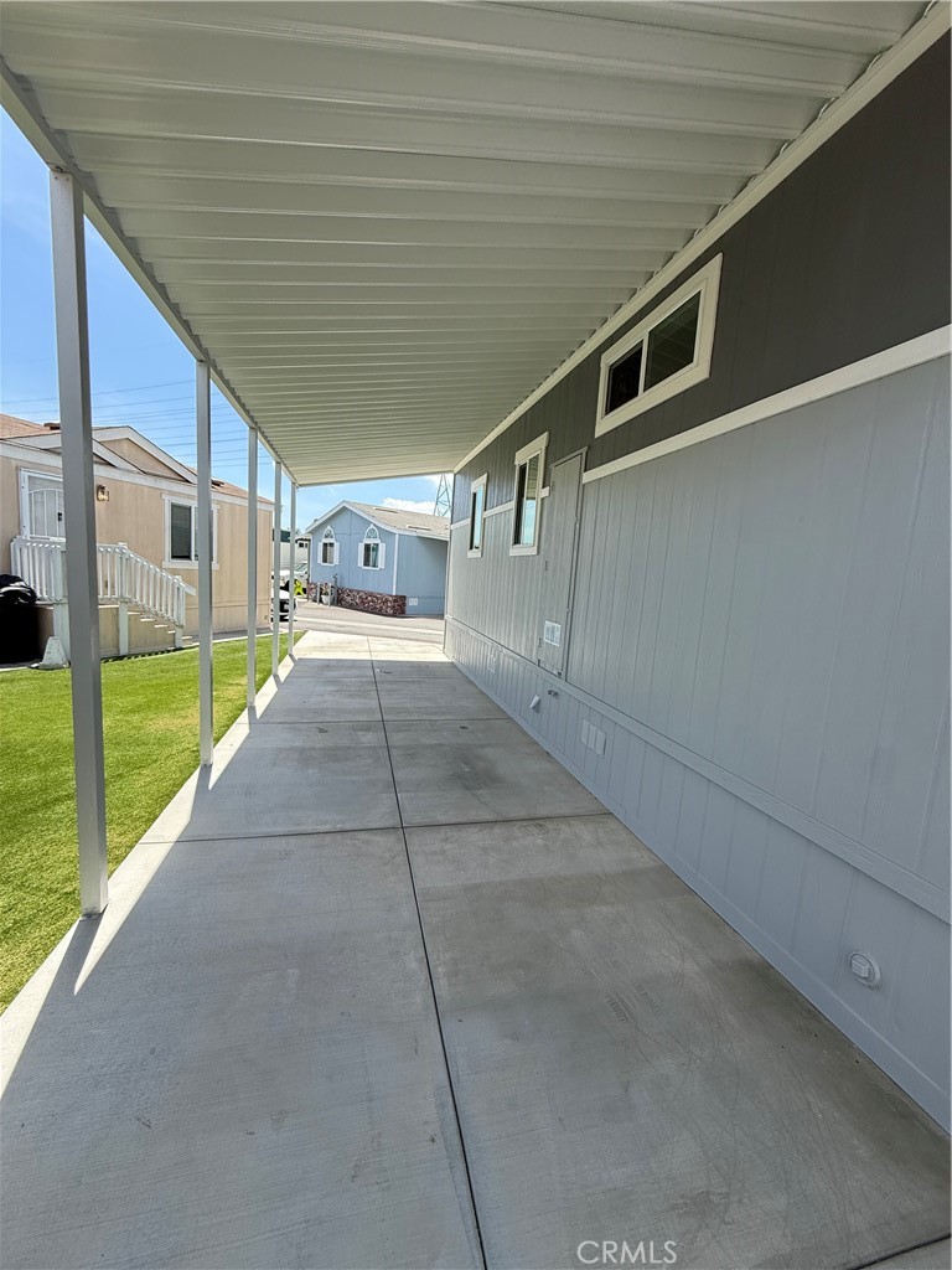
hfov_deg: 85.7
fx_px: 513
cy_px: 635
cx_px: 476
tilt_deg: -6.8
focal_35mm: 14
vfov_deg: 102.1
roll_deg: -3.5
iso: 64
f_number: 2.2
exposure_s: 1/1145
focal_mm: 2.22
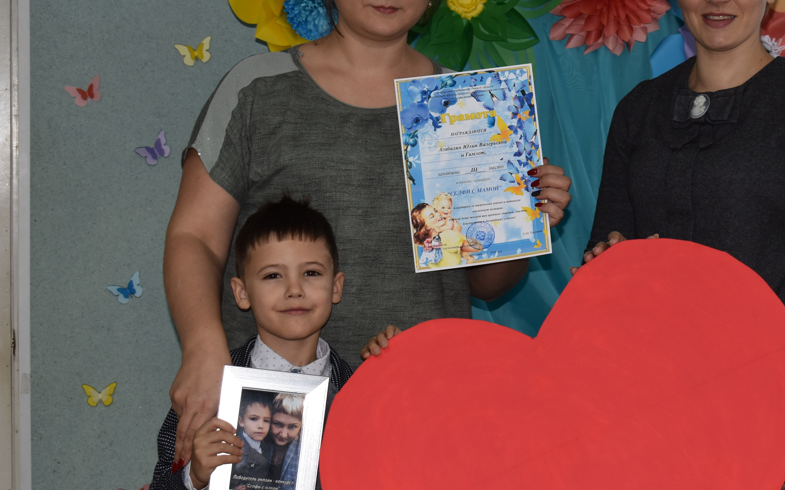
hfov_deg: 25.0
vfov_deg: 15.9
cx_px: 563
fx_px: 1754
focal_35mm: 82
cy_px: 239
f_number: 5.6
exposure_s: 1/30
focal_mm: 32
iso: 320
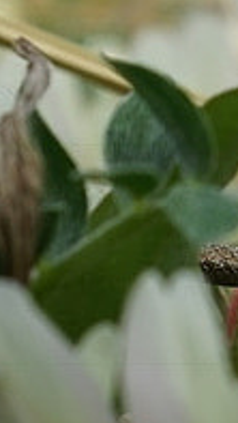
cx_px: -742
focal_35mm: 290
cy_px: -246
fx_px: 3249
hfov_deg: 3.9
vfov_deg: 7.3
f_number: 9
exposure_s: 1/125
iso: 100
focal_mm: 34
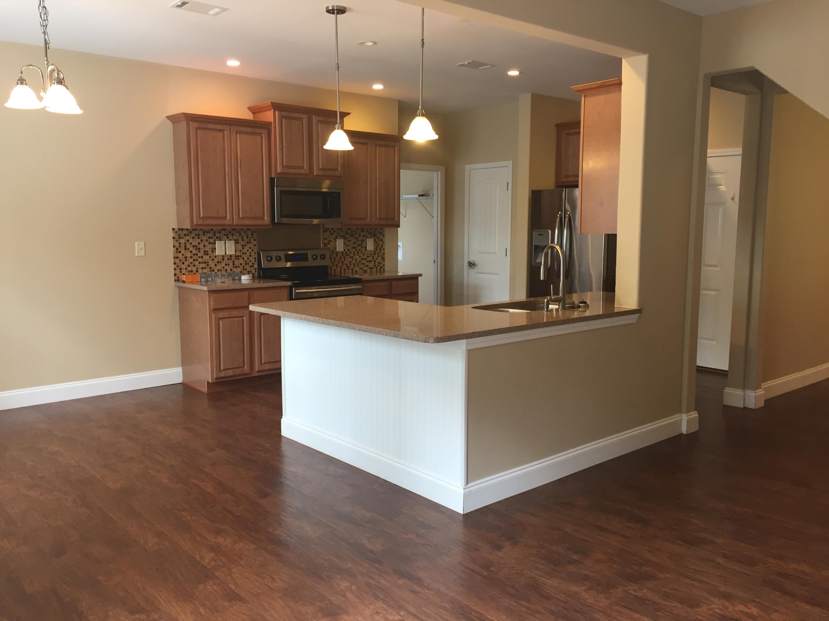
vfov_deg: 48.2
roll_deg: -0.8
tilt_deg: -7.7
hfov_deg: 61.7
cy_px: 310
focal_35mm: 29
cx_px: 414
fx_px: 695
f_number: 2.2
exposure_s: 1/30
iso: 64
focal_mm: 4.15
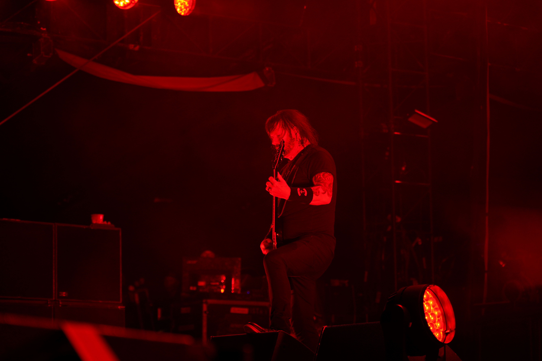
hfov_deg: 19.5
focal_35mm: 105
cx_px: 271
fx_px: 1581
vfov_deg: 13.0
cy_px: 180
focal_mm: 105
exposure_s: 1/125
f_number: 4
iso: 500
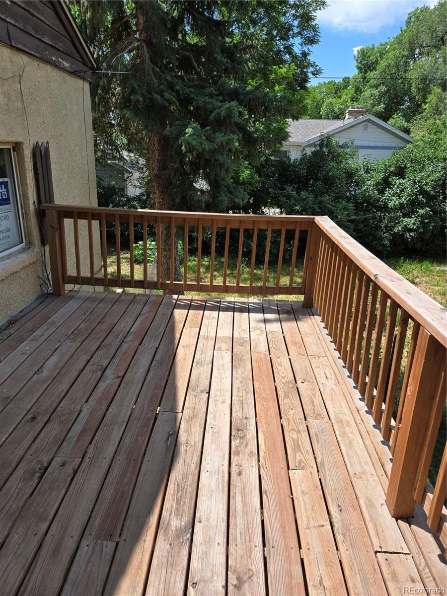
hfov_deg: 58.9
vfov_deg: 73.9
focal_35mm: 23
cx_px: 224
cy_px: 298
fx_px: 396
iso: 80
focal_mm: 5.4
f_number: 1.8
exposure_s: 1/2921
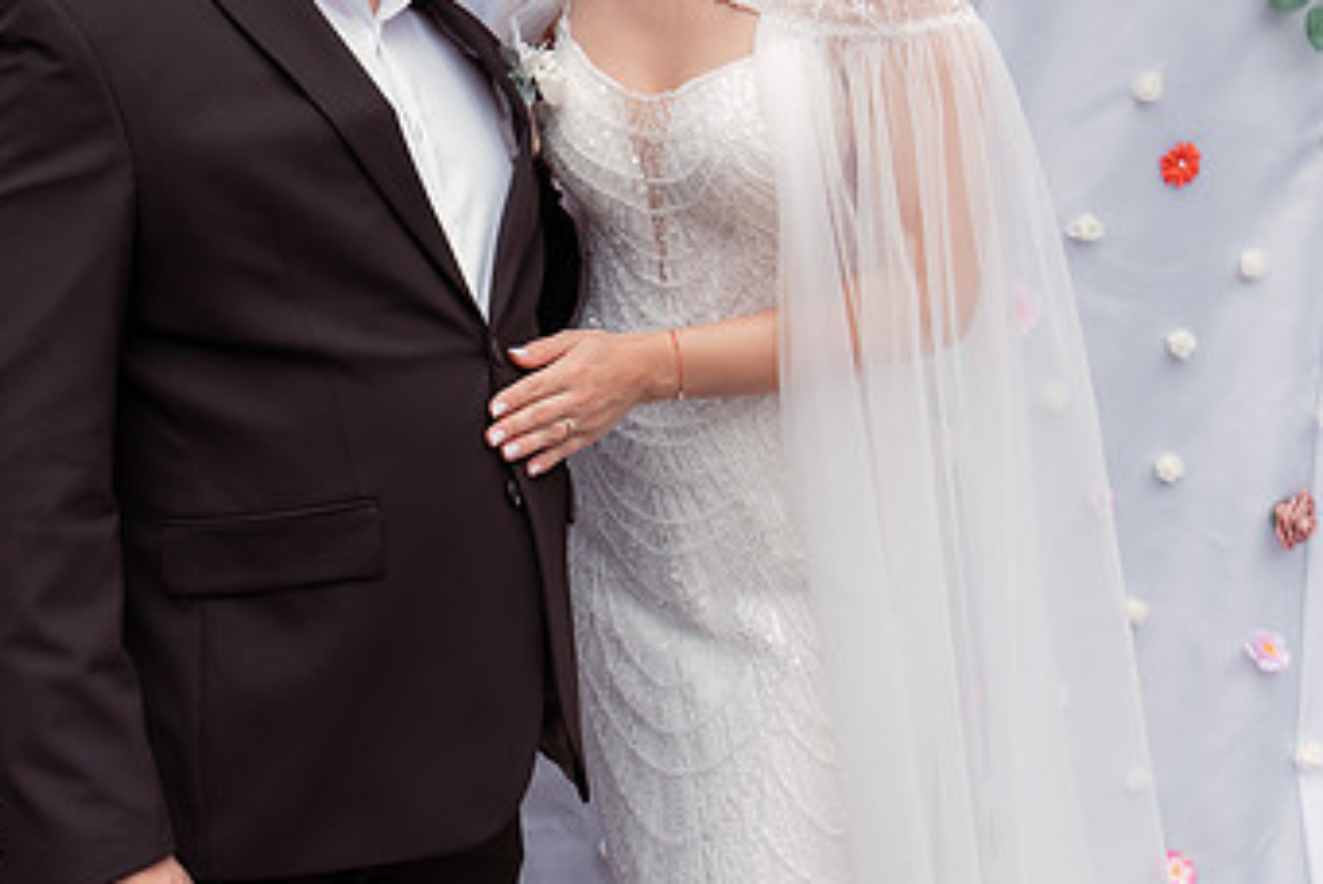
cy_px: 153
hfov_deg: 38.2
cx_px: 388
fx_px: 1876
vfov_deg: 26.0
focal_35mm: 51
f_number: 3.5
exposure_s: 1/320
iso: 200
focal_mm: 30
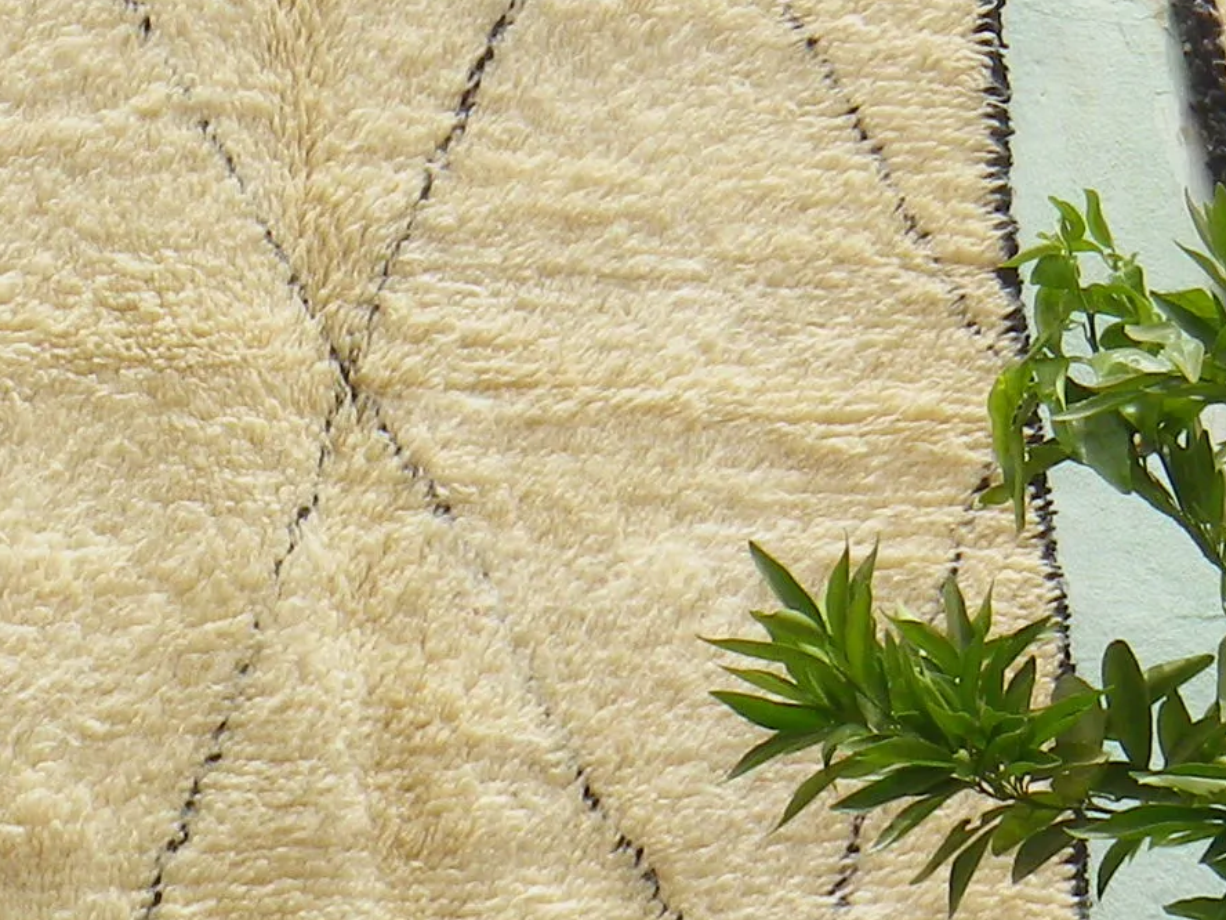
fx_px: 7225
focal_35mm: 204
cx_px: -311
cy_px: 594
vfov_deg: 7.3
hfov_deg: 9.5
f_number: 11.8
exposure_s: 1/80
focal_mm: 10.4
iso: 80
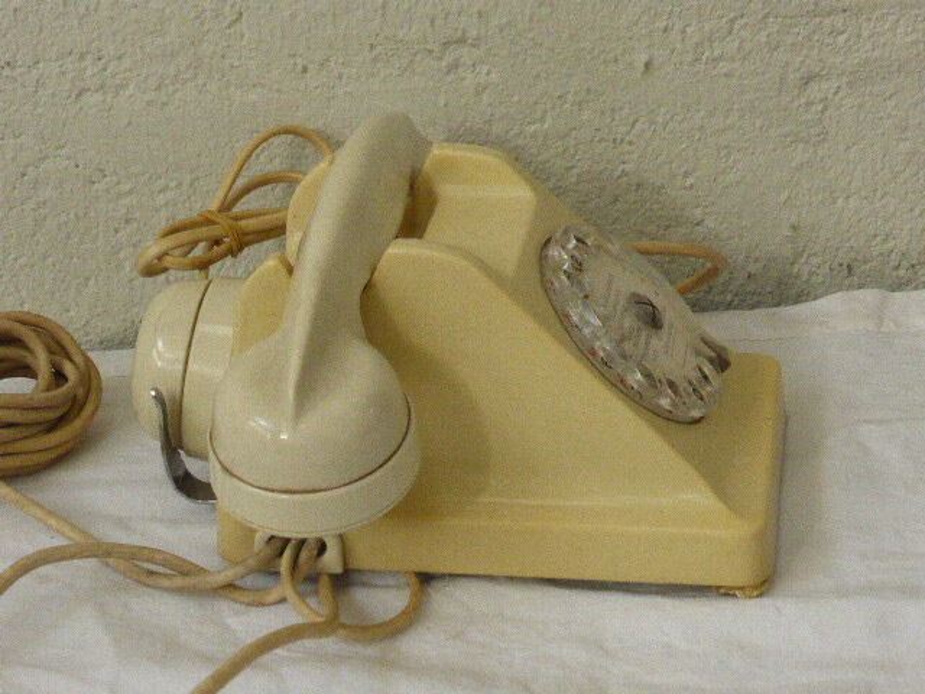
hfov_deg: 21.5
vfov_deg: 16.2
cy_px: 347
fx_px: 2432
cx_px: 462
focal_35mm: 91
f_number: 5.2
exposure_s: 1/250
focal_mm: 15.1
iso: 1250
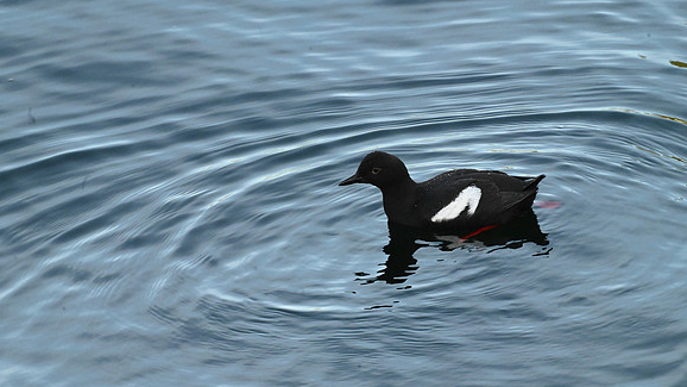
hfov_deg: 1.7
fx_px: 22987
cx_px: 344
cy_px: 214
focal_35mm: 1262
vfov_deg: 1.0
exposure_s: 1/1250
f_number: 13
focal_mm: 1200
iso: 8000
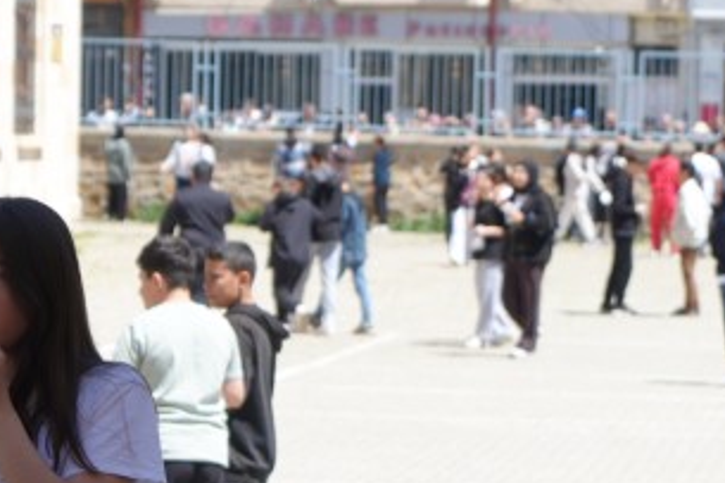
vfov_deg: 5.7
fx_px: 4810
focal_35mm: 239
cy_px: 332
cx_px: 323
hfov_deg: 8.6
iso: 100
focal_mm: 70
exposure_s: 1/500
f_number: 4.5
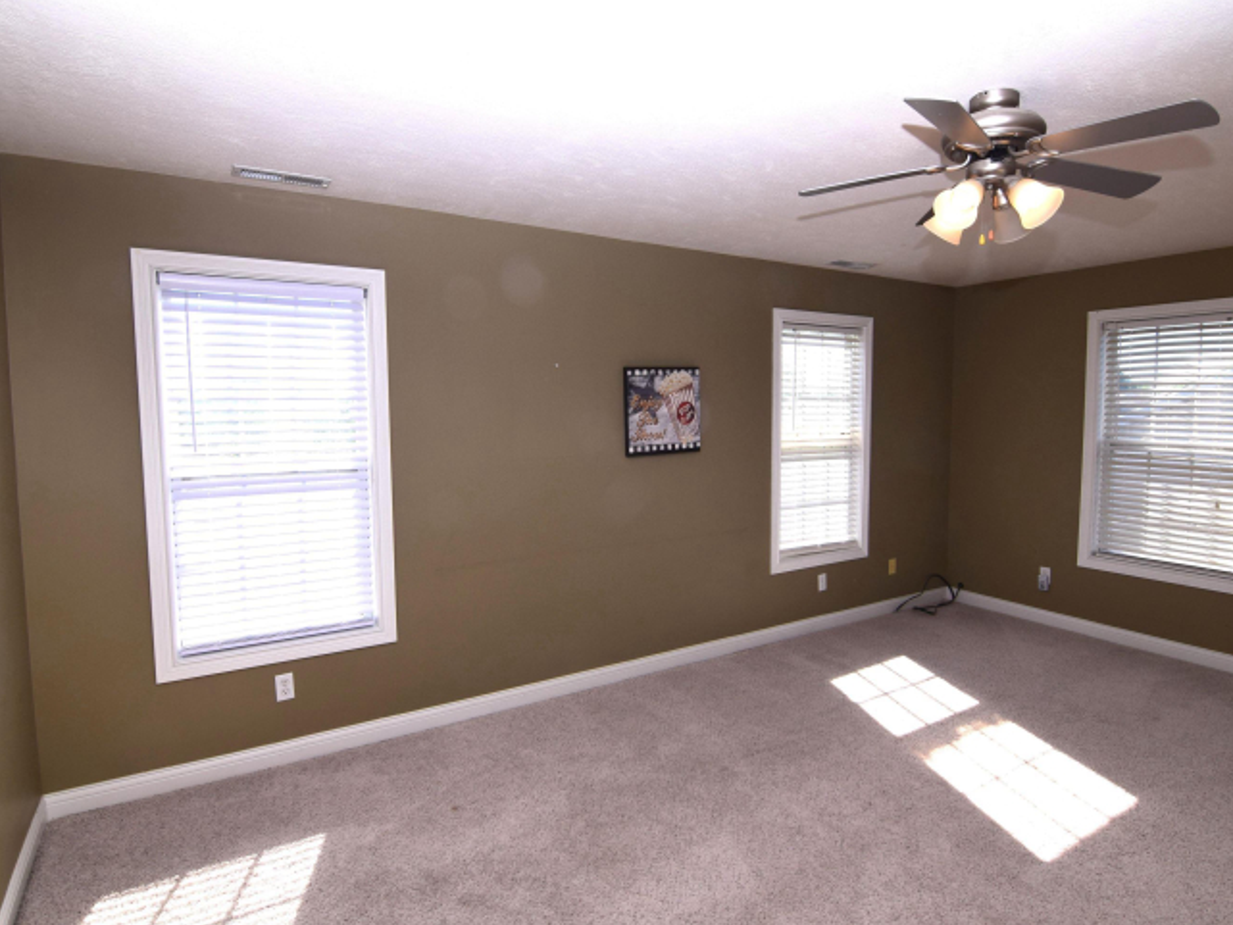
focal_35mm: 19
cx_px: 637
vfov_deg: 69.9
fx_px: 661
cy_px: 454
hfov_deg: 86.0
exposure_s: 1/200
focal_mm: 11
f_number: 10
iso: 280
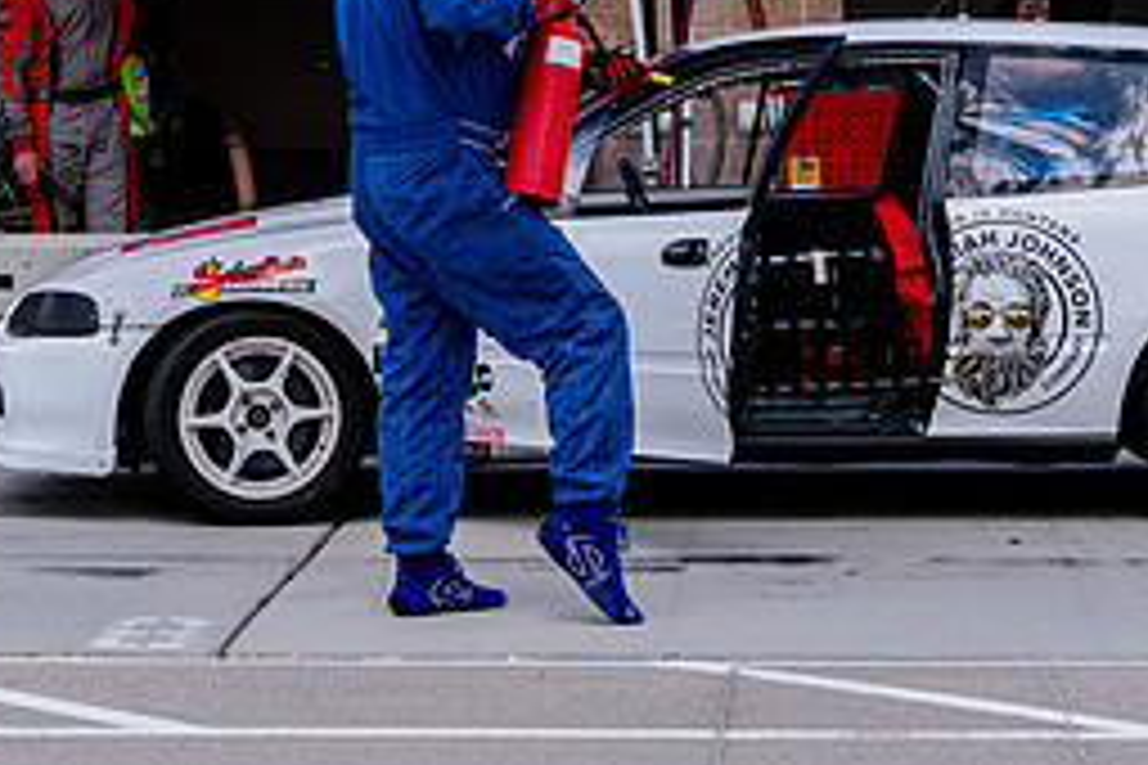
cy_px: 54
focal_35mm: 141
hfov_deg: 14.5
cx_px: 530
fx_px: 4496
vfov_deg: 9.7
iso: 64
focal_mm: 55
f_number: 6.3
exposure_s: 1/320
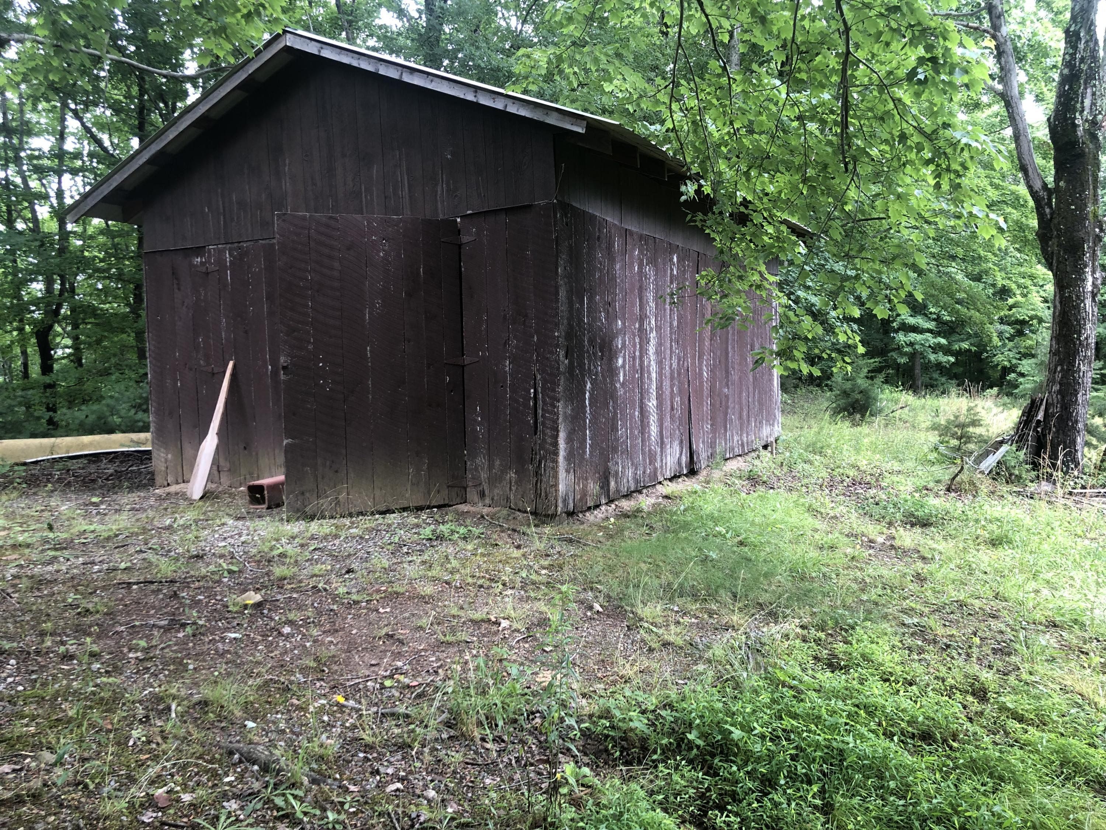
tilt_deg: -3.3
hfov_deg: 63.4
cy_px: 415
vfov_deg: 49.7
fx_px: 895
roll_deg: +3.6
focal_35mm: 28
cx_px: 553
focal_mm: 4
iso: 25
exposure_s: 1/40
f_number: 1.8
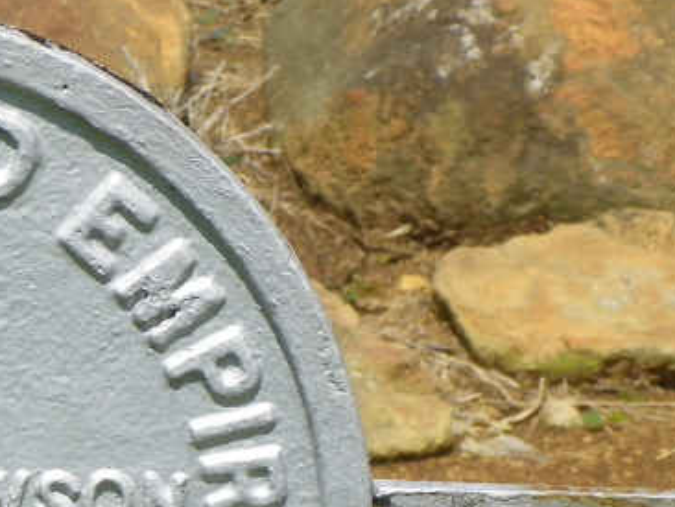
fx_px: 7864
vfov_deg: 3.7
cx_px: -111
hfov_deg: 4.9
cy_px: 514
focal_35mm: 403
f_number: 5.6
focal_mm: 21.9
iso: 64
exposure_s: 1/250
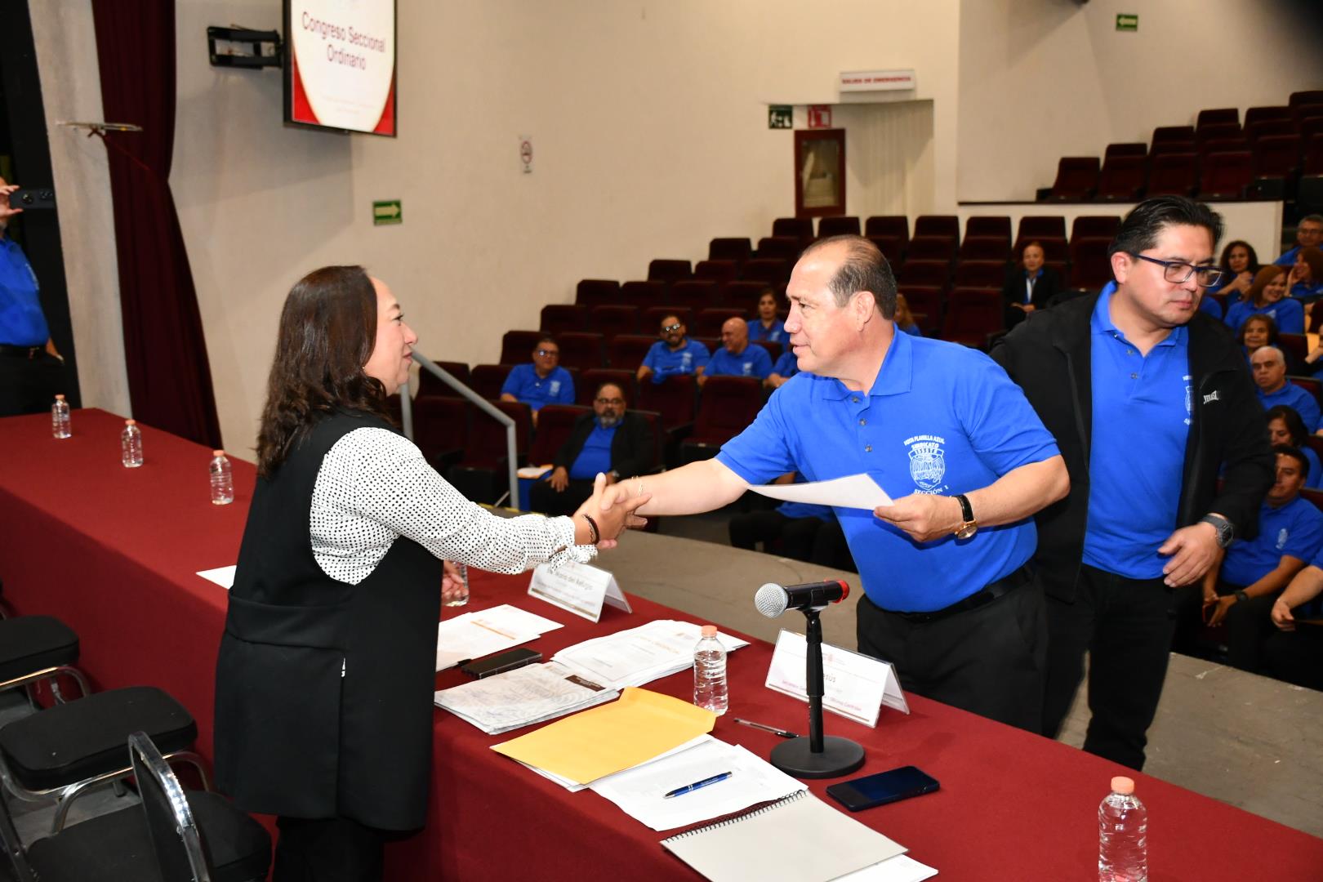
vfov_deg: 34.2
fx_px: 1433
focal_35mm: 39
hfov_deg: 49.6
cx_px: 662
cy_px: 441
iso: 1400
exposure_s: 1/60
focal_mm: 26
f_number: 4
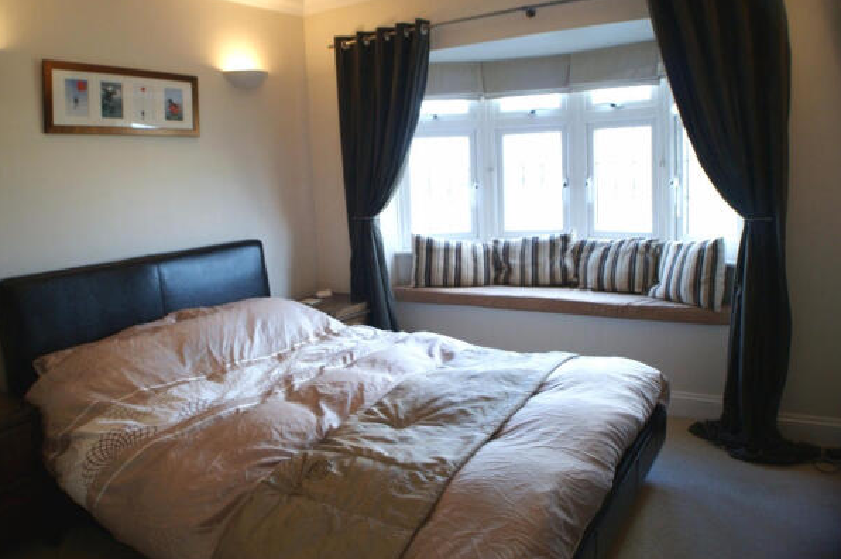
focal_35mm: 33
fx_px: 770
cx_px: 381
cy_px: 260
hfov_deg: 57.2
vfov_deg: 39.9
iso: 200
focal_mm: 20
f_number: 3.5
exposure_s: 1/30
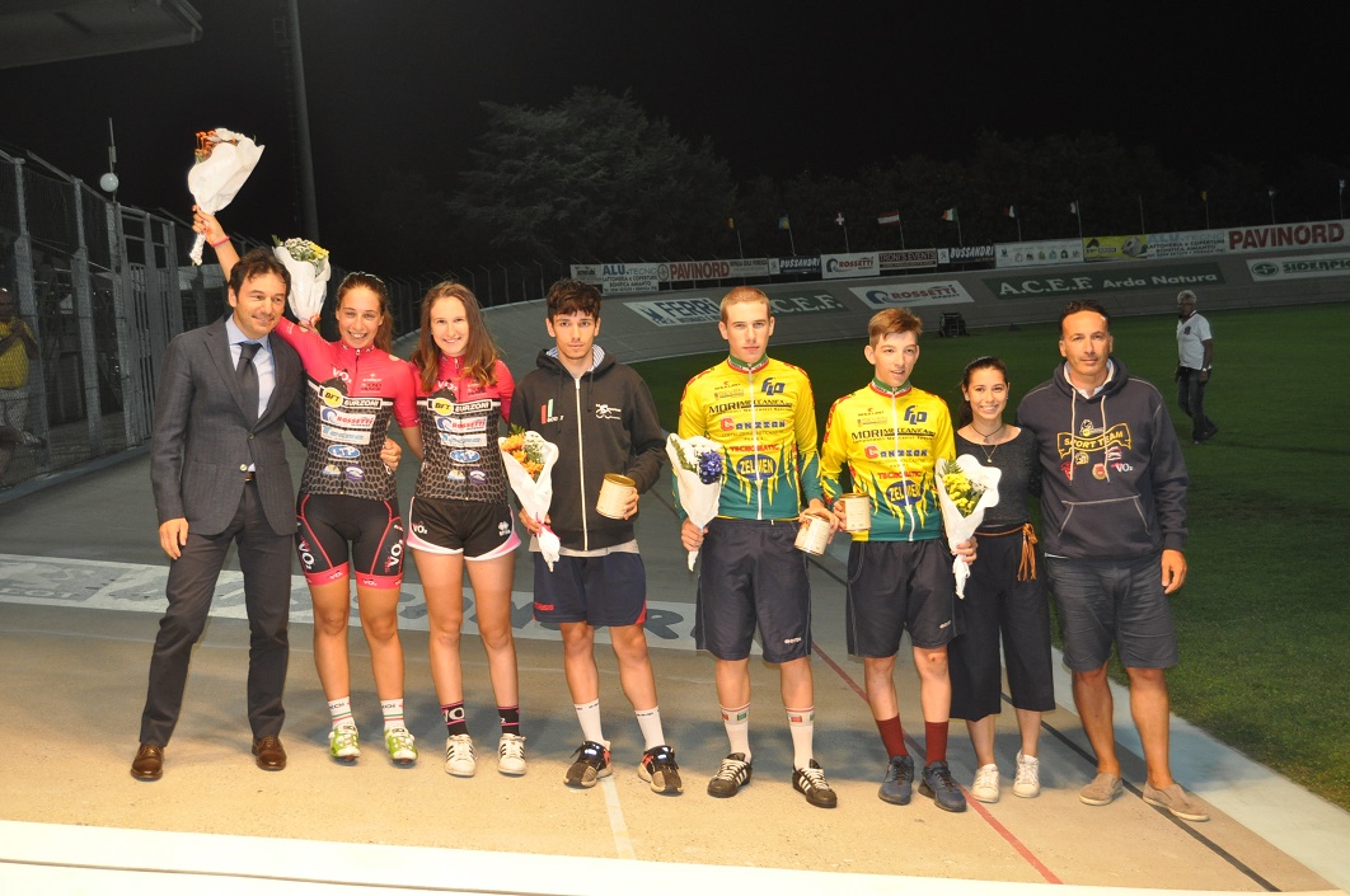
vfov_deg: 28.9
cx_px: 675
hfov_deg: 42.4
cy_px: 448
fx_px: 1741
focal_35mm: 46
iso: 800
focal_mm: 31
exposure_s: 1/80
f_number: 4.2
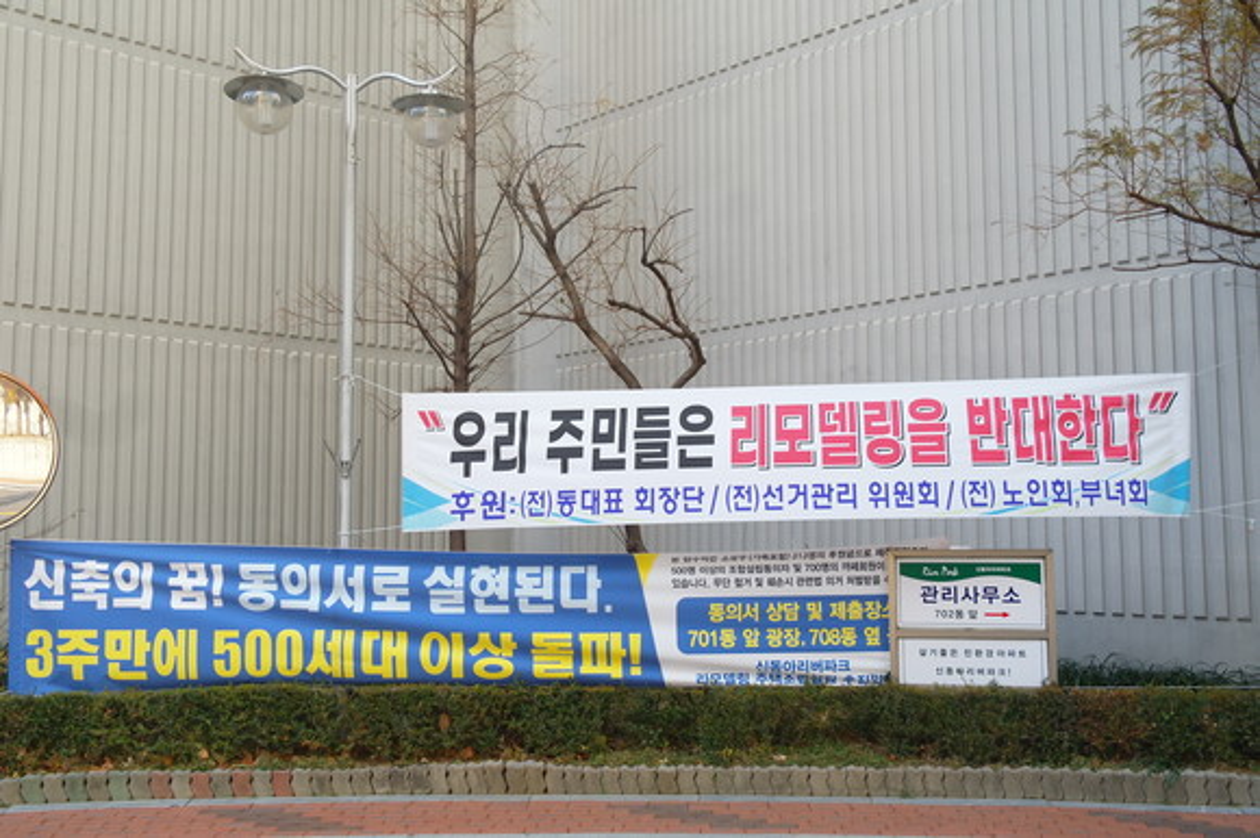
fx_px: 1259
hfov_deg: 53.2
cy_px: 419
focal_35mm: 36
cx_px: 630
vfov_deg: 36.8
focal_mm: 24
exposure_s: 1/125
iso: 200
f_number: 4.3
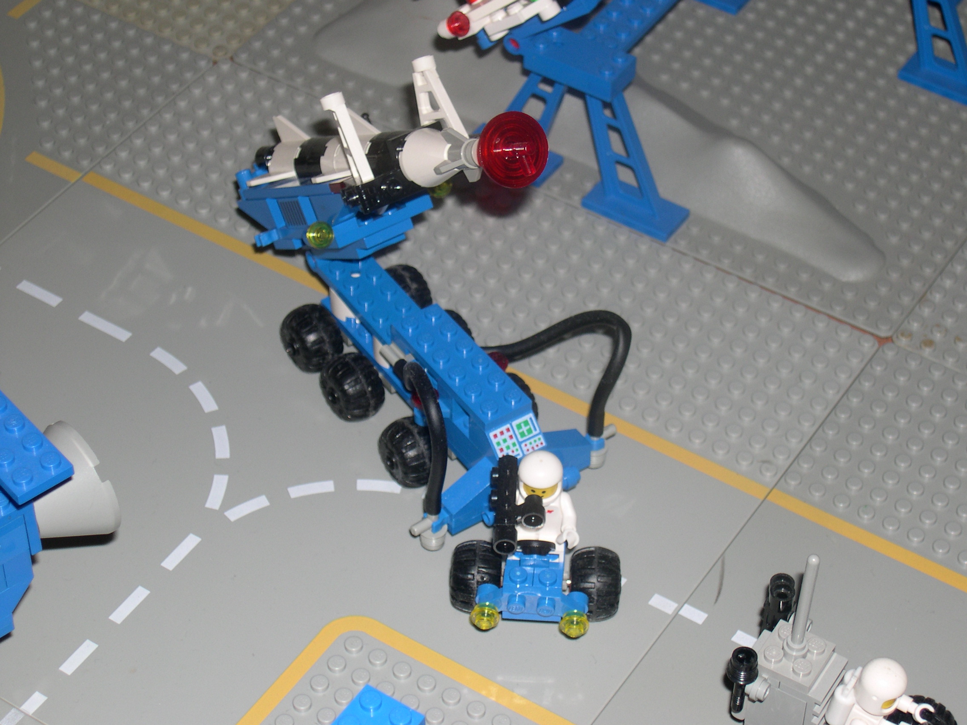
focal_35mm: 87
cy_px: 362
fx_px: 2430
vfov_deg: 17.0
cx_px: 484
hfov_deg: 22.5
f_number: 4.4
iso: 100
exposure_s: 1/60
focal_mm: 18.4
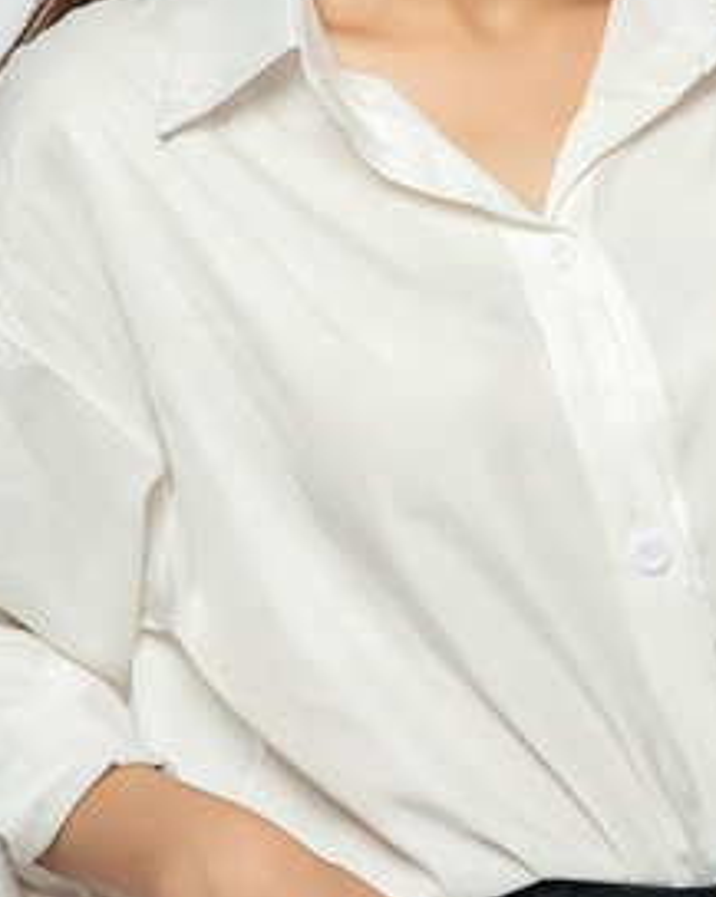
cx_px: 576
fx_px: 6899
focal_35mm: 260
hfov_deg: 5.9
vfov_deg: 7.4
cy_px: 35
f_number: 4
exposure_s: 1/250
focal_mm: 85
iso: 160
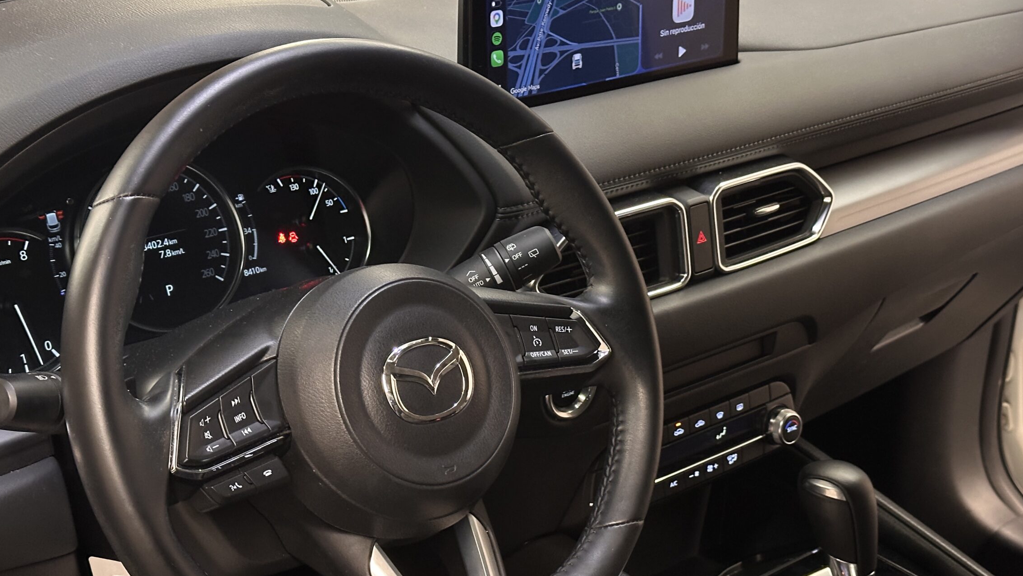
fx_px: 1600
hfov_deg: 35.4
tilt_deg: -22.5
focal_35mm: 59
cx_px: 520
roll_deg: -1.5
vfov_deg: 20.4
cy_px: 315
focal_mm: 6.86
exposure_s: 1/25
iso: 400
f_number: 1.78
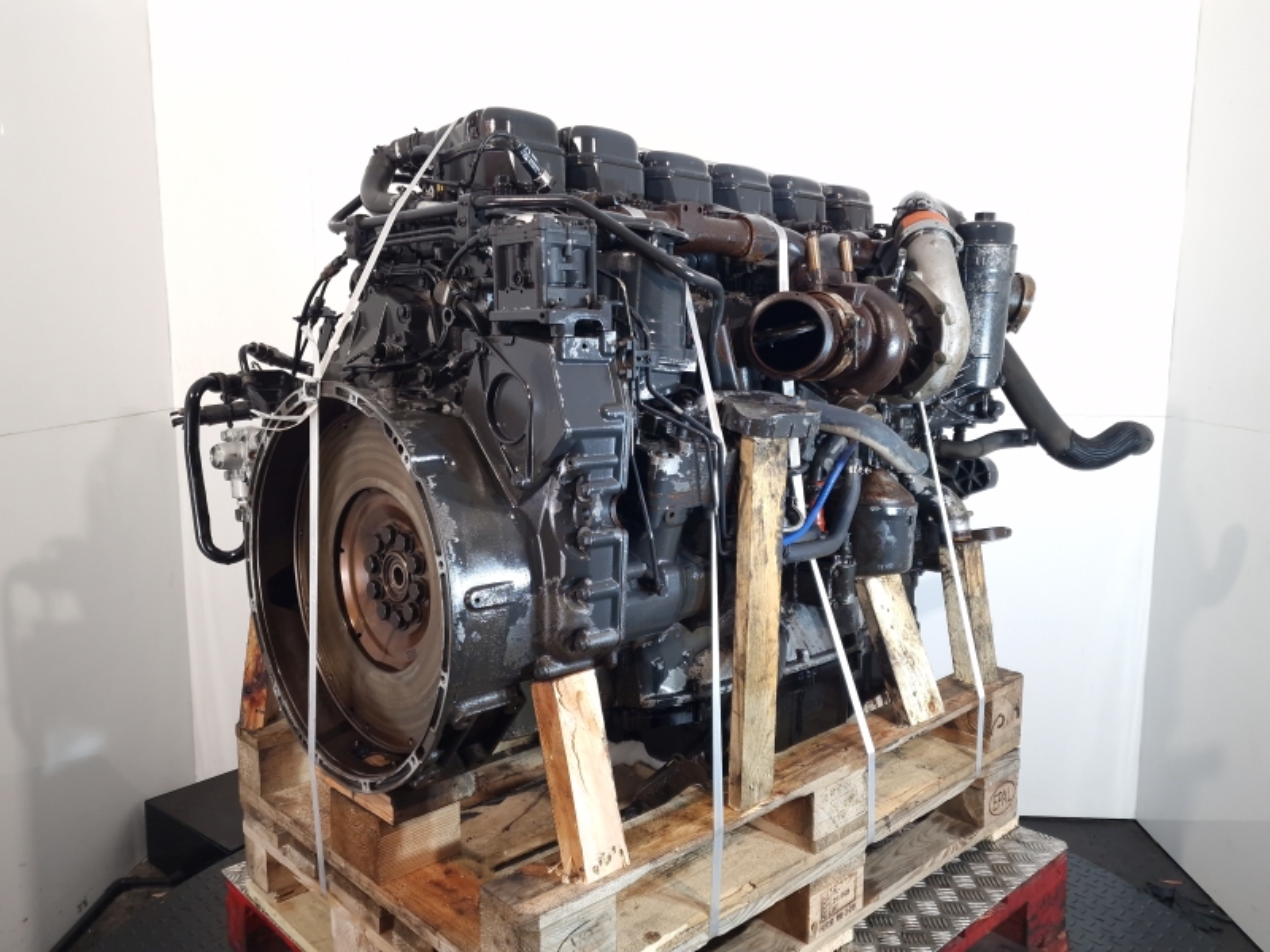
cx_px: 635
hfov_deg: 73.9
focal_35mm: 23
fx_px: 844
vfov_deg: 58.9
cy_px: 476
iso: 100
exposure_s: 1/50
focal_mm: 6.4
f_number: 1.8
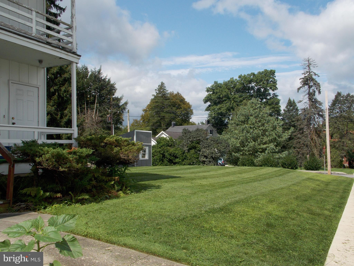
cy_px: 133
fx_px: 307
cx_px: 177
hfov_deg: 60.0
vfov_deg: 46.8
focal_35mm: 30
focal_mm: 5.3
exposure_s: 1/1000
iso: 80
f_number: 3.3
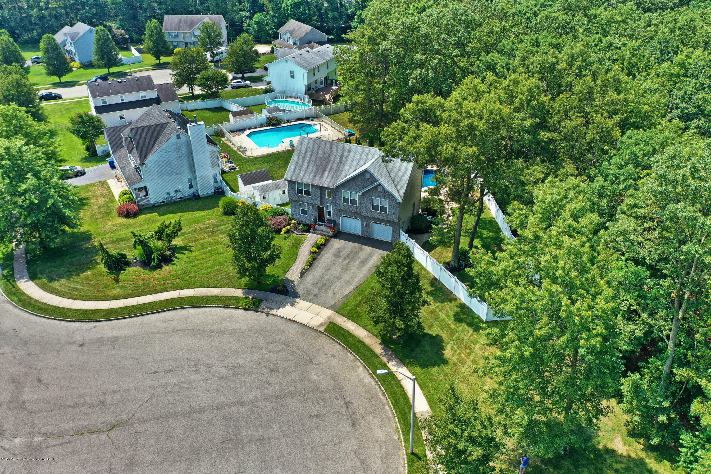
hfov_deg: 65.5
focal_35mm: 28
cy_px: 237
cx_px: 356
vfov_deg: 46.4
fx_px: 553
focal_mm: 10.3
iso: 100
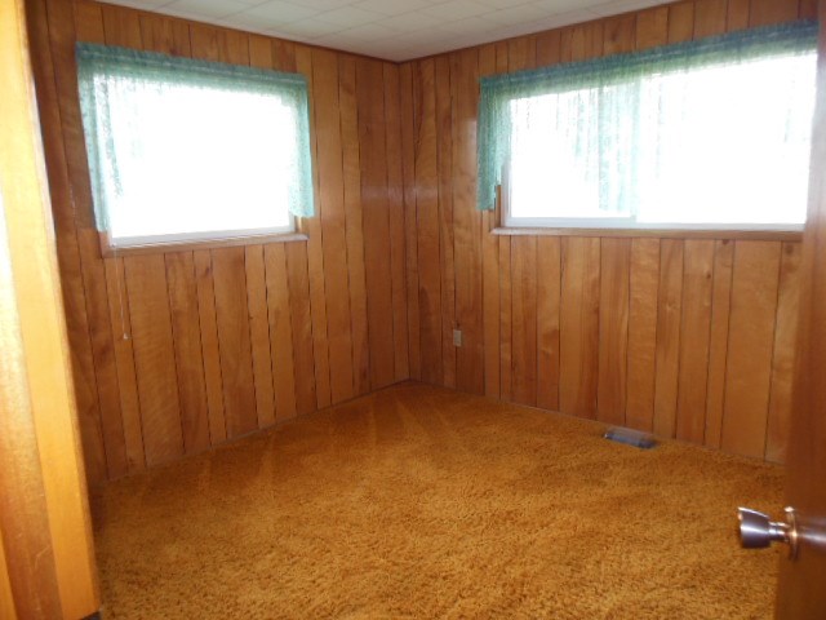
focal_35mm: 25
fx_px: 597
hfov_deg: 69.4
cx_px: 413
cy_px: 310
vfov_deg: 54.9
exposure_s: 1/25
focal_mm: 4.5
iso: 200
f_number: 3.2
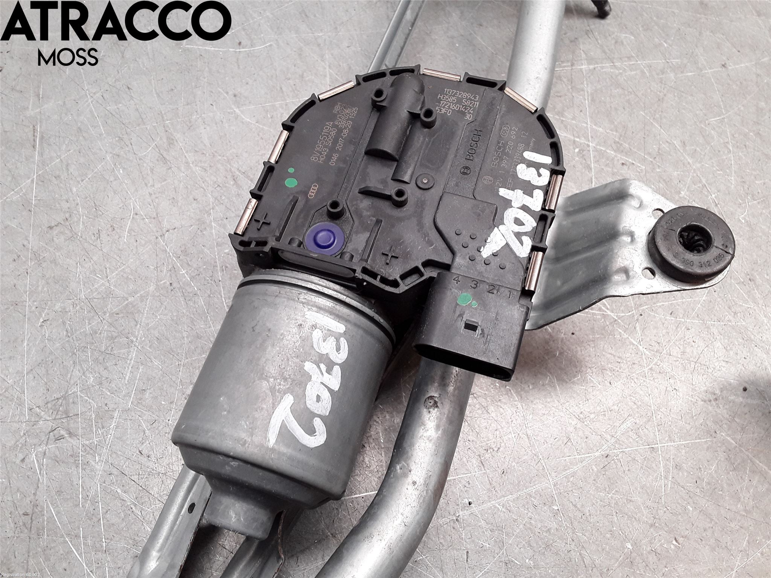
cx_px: 386
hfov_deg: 63.4
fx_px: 624
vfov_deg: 49.7
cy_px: 289
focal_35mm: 28
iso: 50
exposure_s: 1/50
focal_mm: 2.91
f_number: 1.9
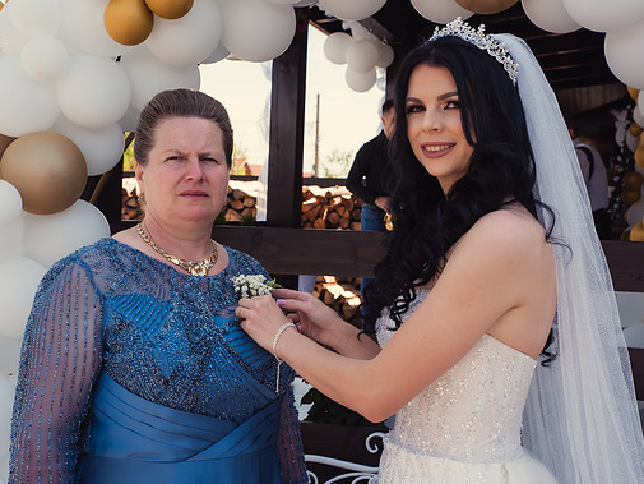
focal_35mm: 53
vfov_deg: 27.5
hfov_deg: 36.1
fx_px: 986
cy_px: 242
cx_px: 348
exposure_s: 1/250
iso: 200
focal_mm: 48
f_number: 8
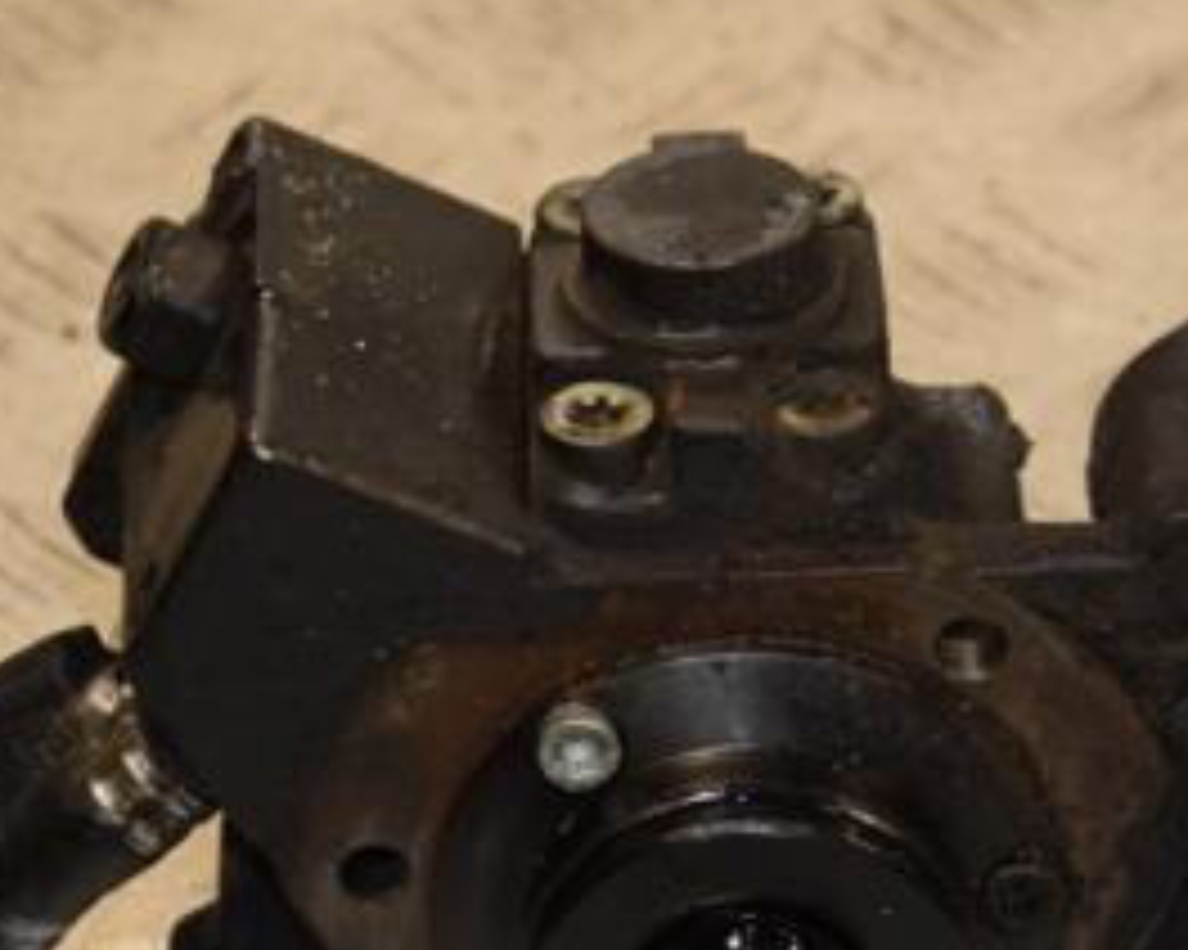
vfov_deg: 6.9
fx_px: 7873
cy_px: 626
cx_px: 742
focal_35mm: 224
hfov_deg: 8.6
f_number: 5.3
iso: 800
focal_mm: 70
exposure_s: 1/160
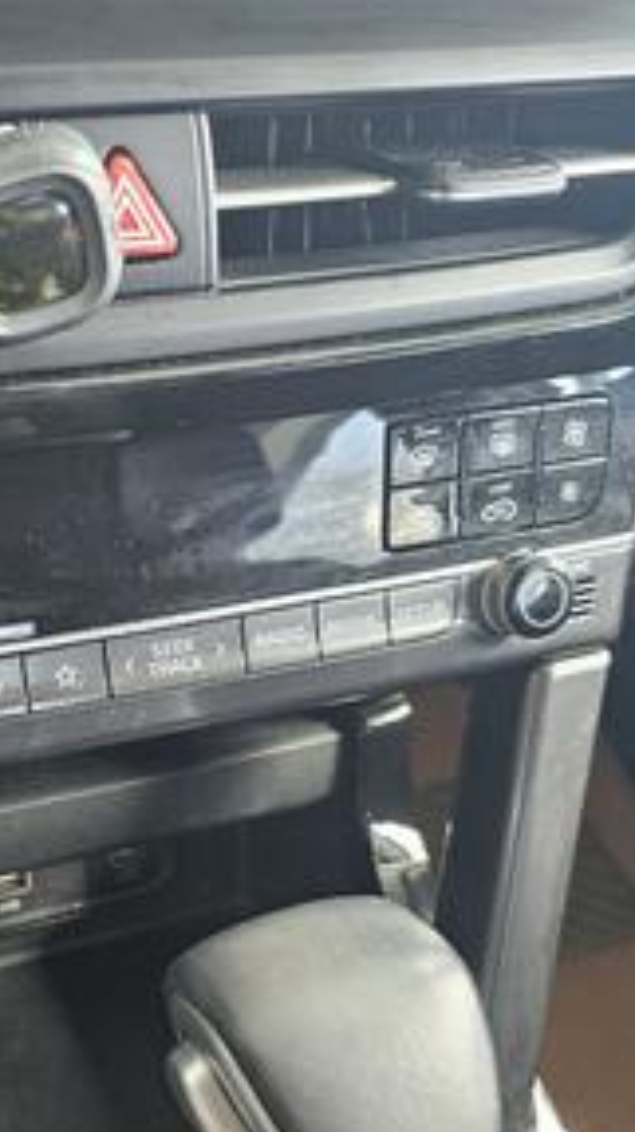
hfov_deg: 26.4
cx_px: 99
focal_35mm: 44
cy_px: 671
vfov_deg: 46.2
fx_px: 1320
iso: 800
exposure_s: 1/120
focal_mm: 6.3
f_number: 1.7
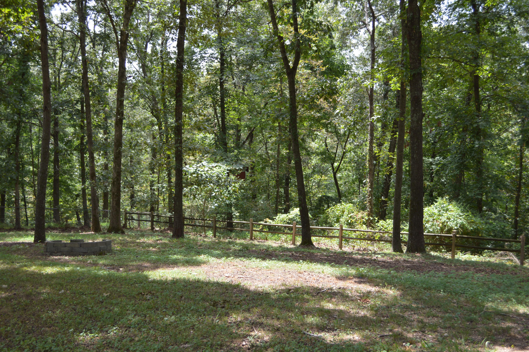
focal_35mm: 36
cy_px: 176
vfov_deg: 36.8
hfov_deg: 53.2
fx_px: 528
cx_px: 264
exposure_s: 1/100
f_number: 4
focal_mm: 24
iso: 100
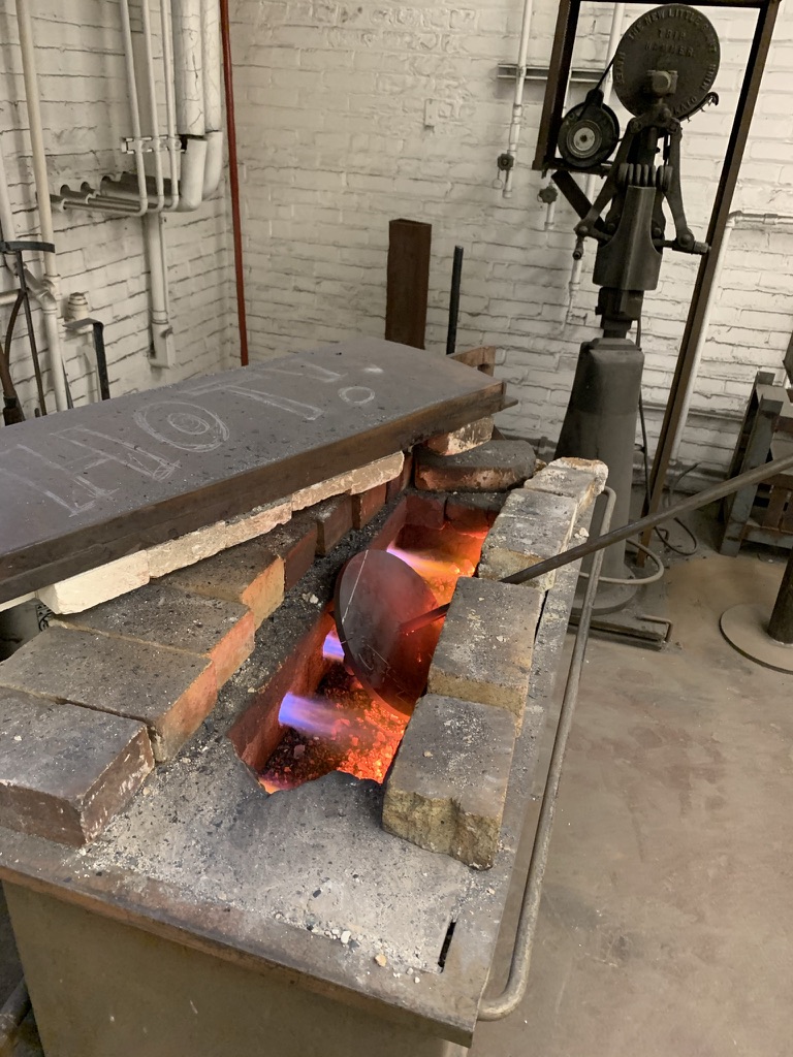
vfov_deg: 67.3
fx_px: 794
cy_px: 528
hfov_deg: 53.1
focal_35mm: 26
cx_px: 396
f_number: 1.8
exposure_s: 1/55
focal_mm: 4.25
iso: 400
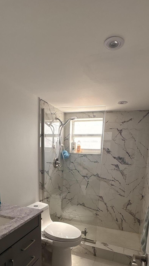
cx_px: 78
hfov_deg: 51.5
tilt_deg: -6.8
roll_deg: -2.9
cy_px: 181
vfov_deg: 78.1
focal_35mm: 22
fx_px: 155
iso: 80
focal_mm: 2.22
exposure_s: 1/133
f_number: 2.2
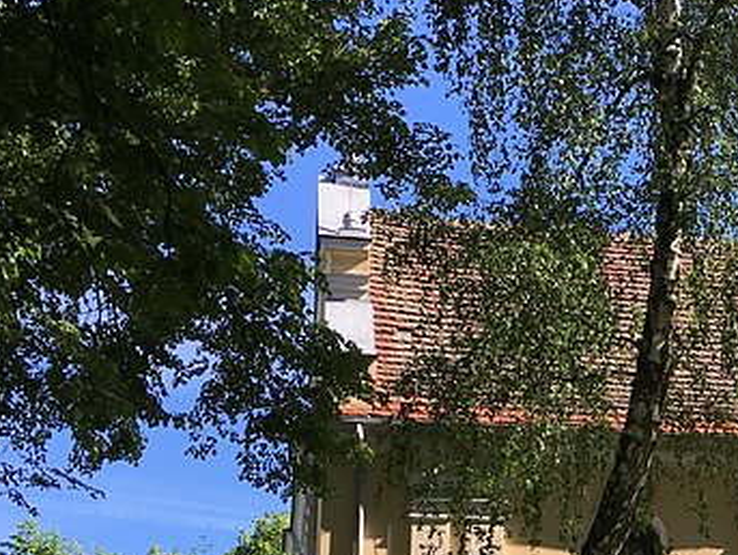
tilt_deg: +13.3
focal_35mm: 76
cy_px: 487
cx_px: 805
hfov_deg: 24.0
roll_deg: +1.6
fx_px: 1622
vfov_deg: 19.1
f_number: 2.2
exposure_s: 1/864
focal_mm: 4.15
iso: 25
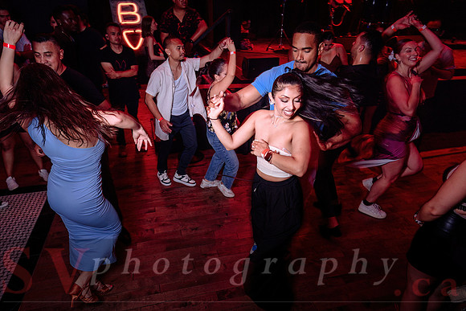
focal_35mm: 24
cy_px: 156
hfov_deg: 73.7
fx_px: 311
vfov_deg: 53.2
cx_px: 233
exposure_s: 1/25
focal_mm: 24
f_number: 4
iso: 800
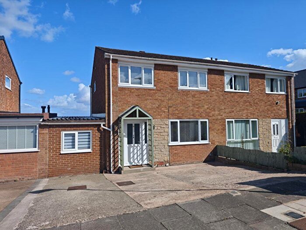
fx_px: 203
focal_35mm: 23
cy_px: 115
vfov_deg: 58.9
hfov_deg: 73.9
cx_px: 153
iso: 50
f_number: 2
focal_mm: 8.72
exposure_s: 1/1997
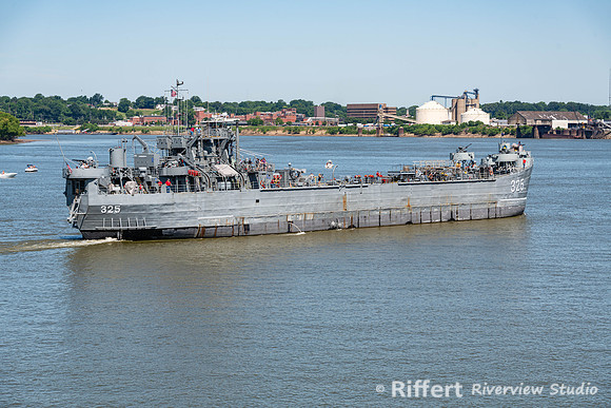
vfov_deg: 13.7
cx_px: 306
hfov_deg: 20.4
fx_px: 1698
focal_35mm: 100
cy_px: 204
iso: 64
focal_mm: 100
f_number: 8
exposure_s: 1/250
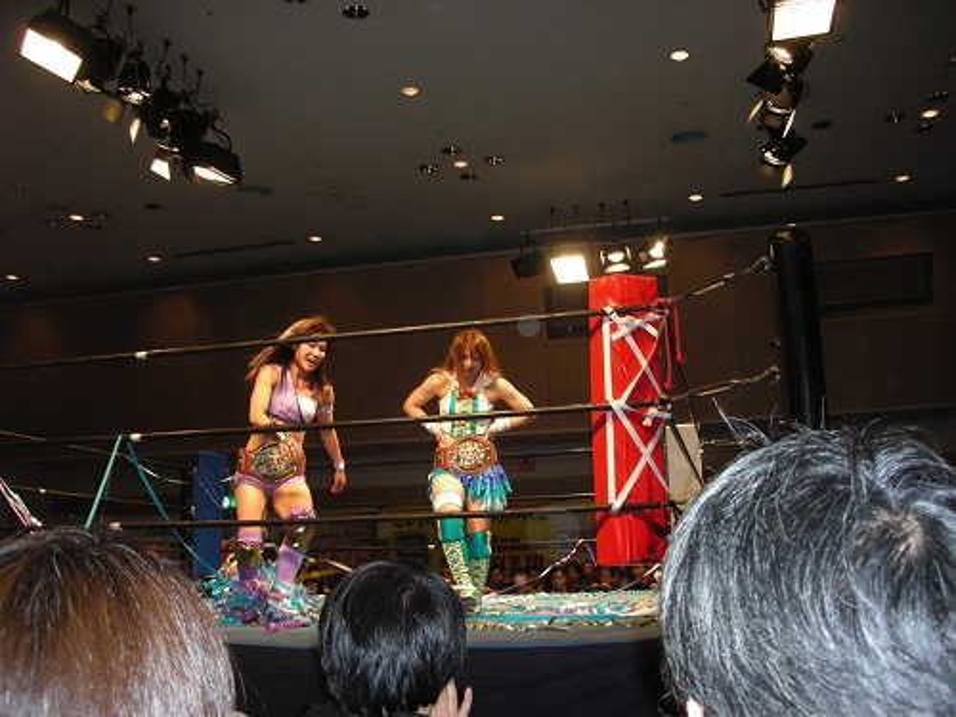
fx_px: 967
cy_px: 358
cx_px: 478
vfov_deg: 40.7
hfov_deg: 52.6
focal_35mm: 35
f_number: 3
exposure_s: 1/60.1
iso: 157
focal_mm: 5.8
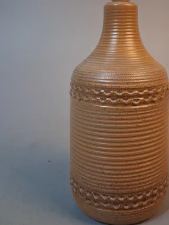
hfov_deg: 36.5
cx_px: 112
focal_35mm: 39
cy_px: 86
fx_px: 253
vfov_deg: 47.4
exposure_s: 1/50
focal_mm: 4
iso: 250
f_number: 1.8
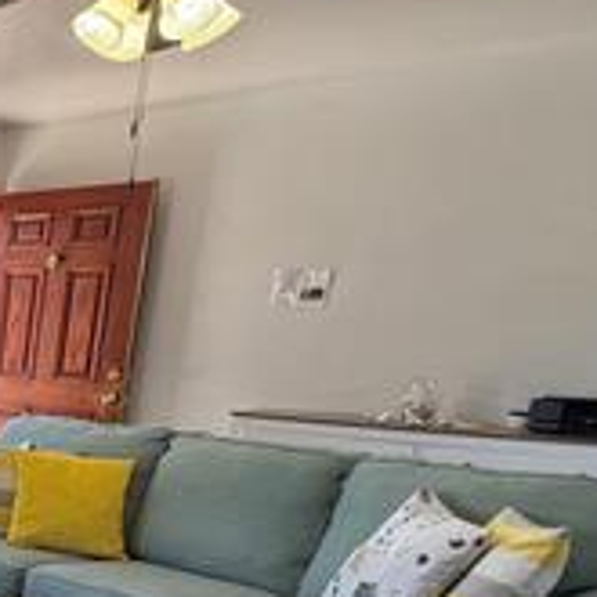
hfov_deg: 22.4
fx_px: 937
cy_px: 523
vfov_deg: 33.7
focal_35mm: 48
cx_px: -456
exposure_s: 1/120
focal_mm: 2.22
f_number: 2.2
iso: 80
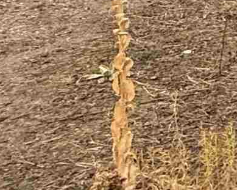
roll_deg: -2.0
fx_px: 757
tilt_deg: -1.3
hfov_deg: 10.9
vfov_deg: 12.4
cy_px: -205
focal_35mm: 108
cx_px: 726
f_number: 2.2
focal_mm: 2.22
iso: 200
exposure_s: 1/99
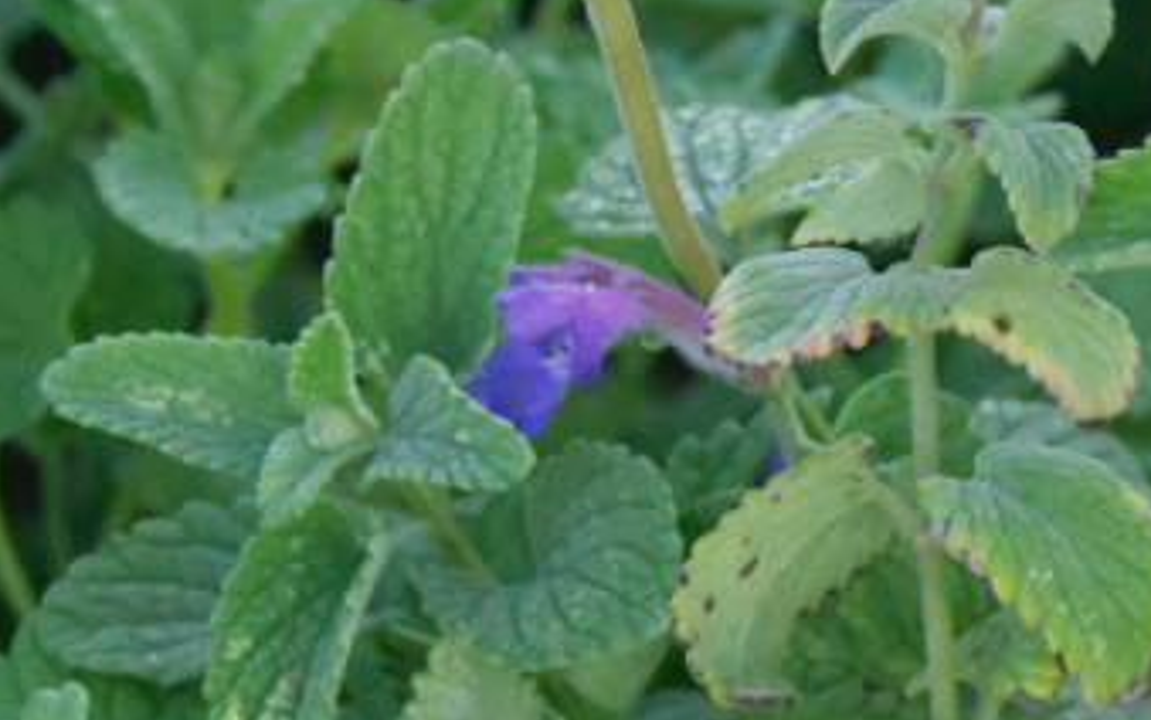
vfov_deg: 4.4
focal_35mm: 298
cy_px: 129
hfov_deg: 7.0
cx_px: 1270
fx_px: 9343
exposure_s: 1/500
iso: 3200
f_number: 10
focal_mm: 55
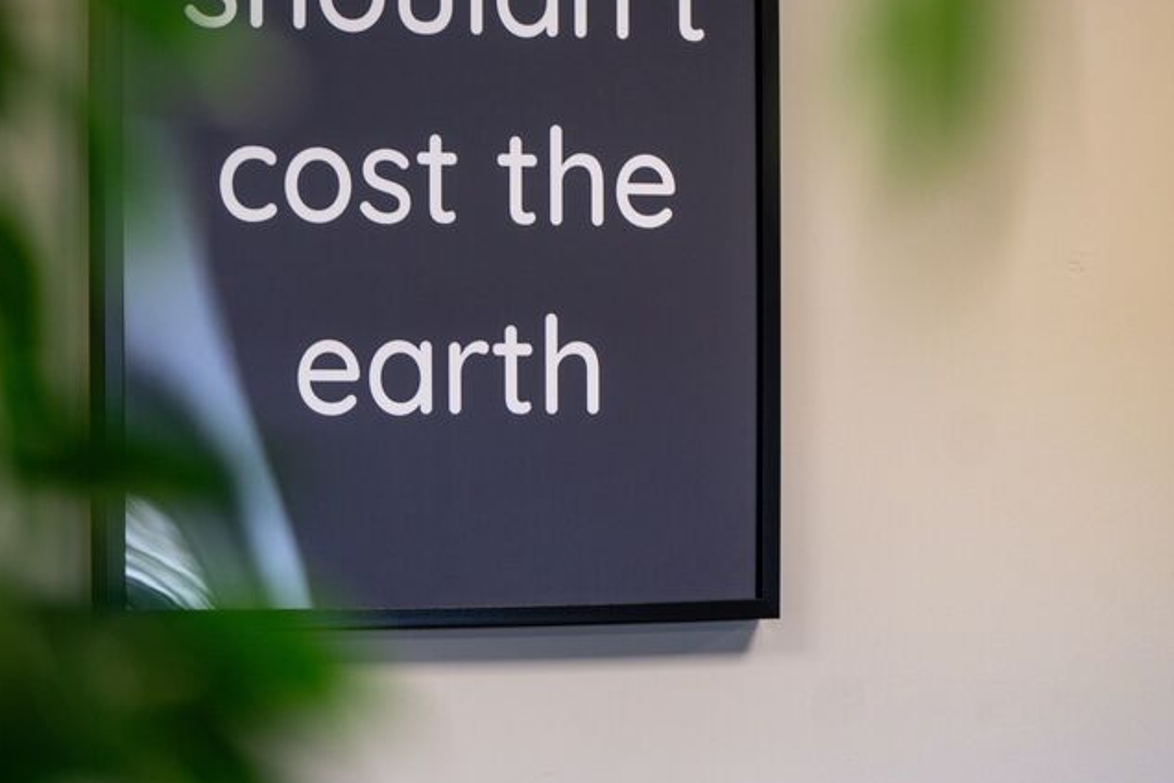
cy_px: 100
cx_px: 312
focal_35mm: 168
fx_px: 5478
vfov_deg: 8.1
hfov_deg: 12.2
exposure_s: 1/80
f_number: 2.8
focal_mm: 89
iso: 250
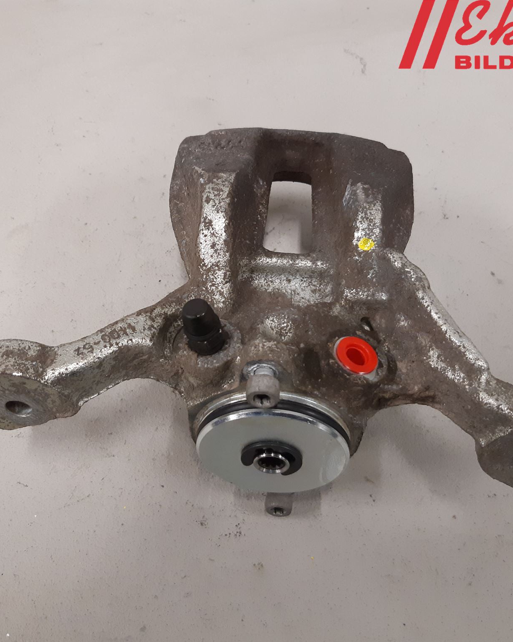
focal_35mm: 34
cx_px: 227
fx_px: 645
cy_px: 320
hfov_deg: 43.3
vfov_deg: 52.8
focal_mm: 3.93
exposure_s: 1/60
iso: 200
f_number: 1.7
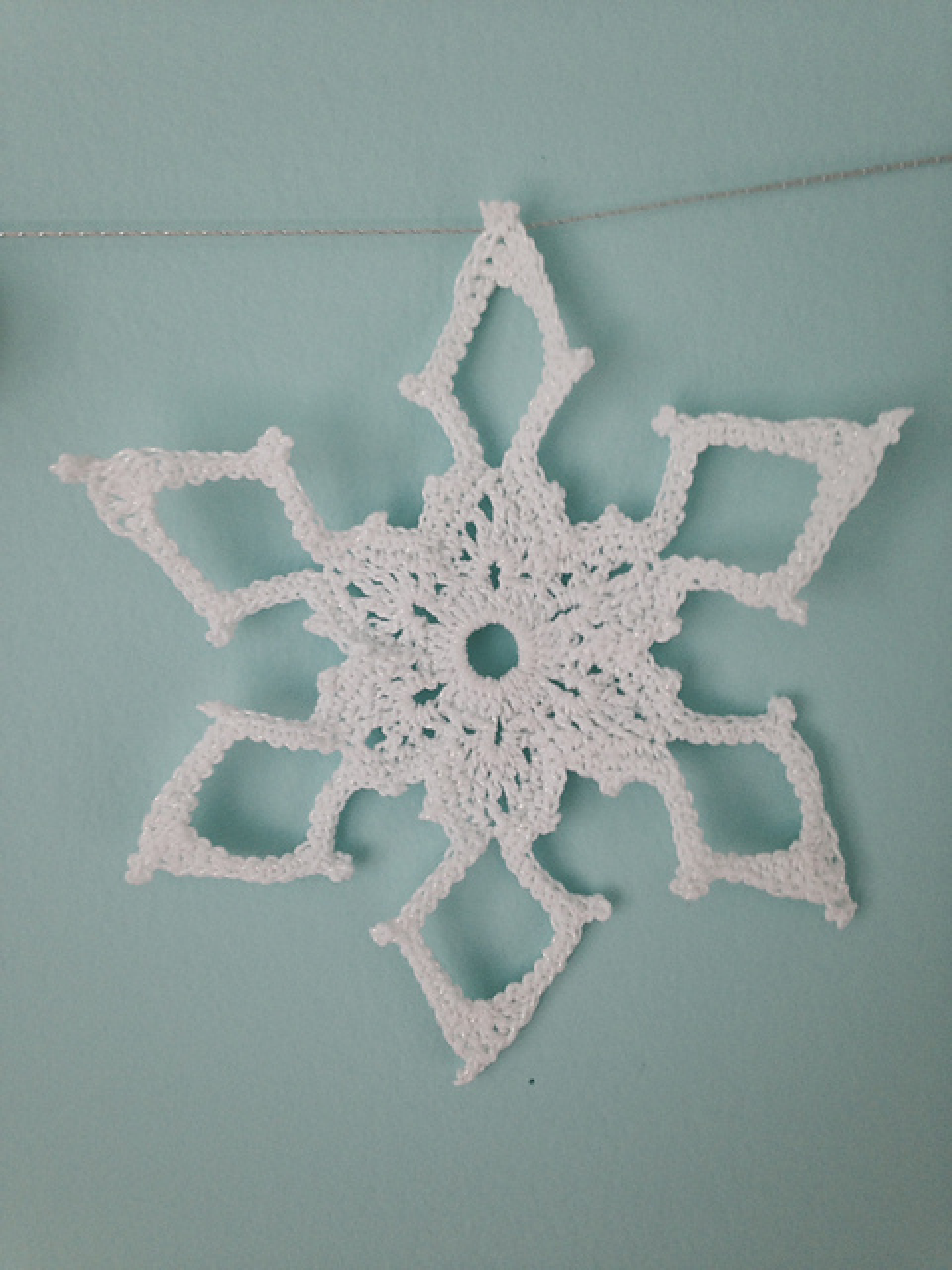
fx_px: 1210
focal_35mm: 33
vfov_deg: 55.4
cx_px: 476
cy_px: 635
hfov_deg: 42.9
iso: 64
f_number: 2.4
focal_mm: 4.12
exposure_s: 1/20
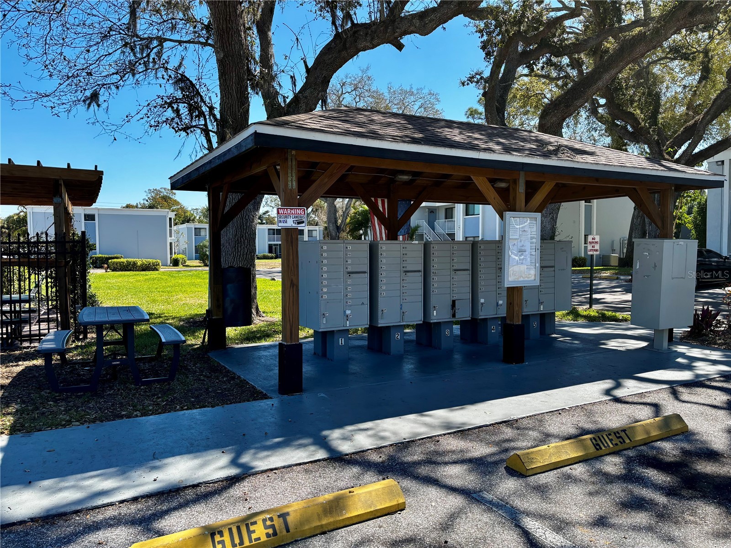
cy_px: 274
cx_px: 366
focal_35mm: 26
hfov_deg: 67.3
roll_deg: +1.0
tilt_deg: -2.5
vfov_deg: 53.1
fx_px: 549
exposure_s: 1/1437
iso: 50
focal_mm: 5.96
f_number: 1.6
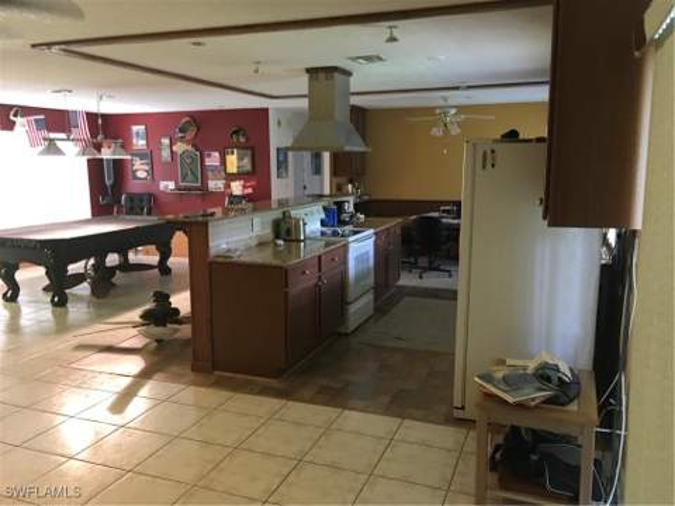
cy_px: 253
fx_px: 565
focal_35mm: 29
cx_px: 338
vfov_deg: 48.2
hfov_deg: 61.7
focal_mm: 4.15
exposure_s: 1/17
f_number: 2.2
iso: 200
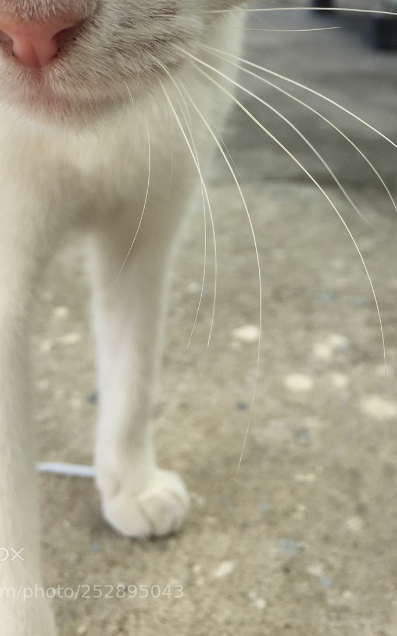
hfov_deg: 28.5
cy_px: 172
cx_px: 228
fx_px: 779
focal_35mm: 45
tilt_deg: -18.3
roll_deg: -4.4
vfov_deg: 43.2
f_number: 2.2
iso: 32
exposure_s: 1/719
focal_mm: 4.15
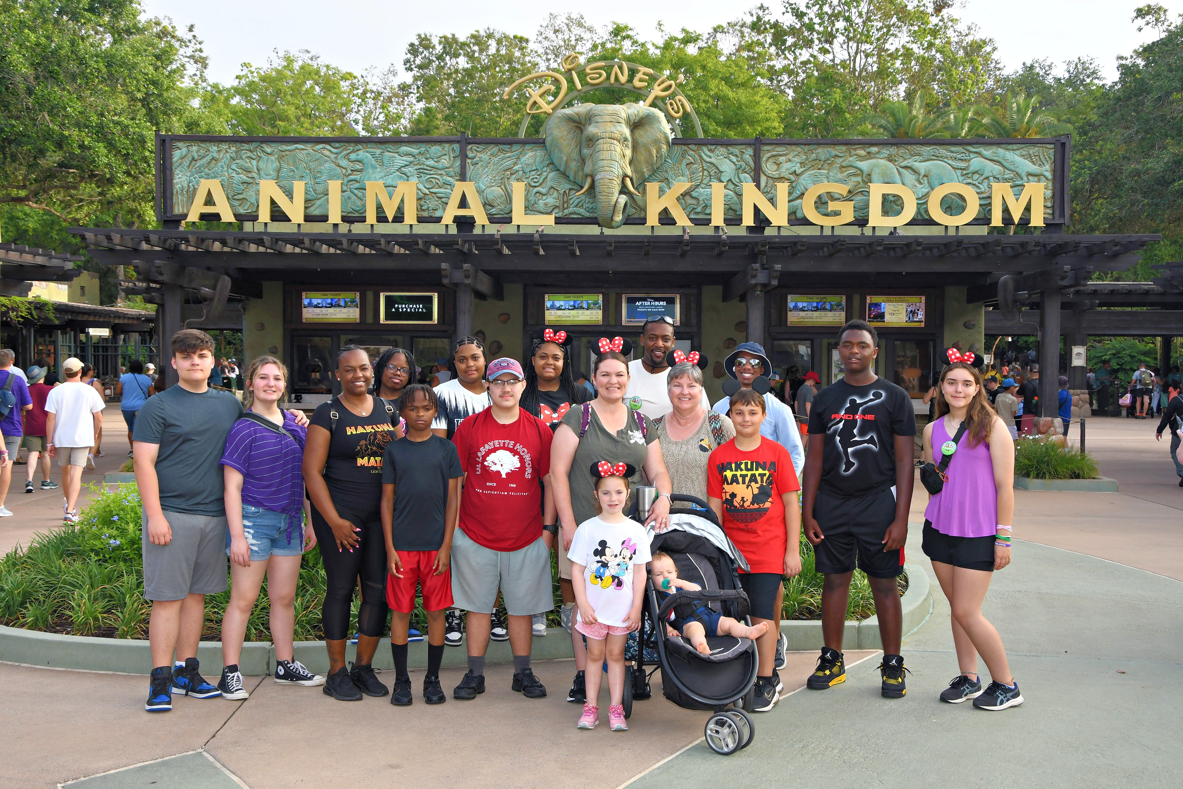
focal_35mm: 42
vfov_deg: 31.9
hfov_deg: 46.4
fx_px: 1380
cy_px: 394
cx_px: 592
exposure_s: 1/250
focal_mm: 28
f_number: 8
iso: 400
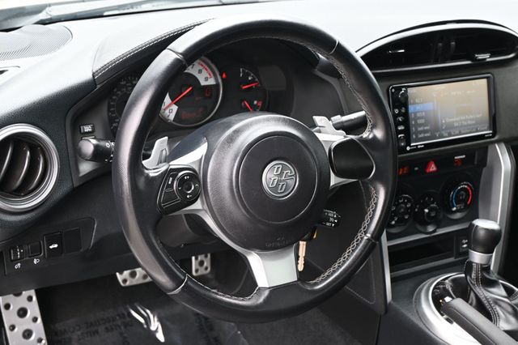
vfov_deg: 29.4
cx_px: 259
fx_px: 658
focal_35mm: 46
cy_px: 172
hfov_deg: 43.0
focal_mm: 30.5
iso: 720
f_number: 4.8
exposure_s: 1/125
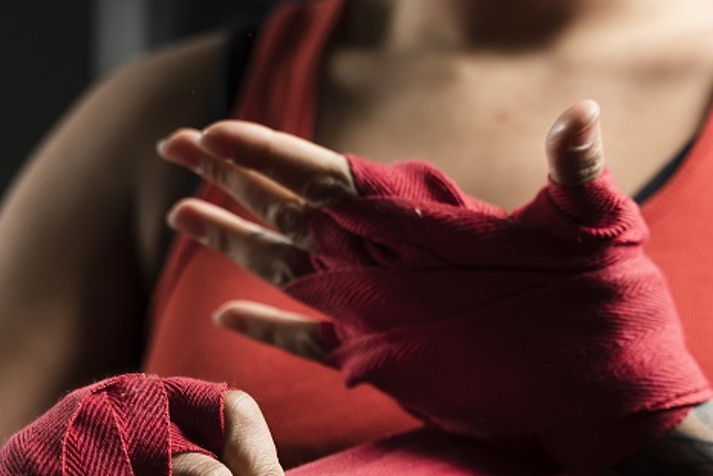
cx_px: 448
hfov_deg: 12.1
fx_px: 3348
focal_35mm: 169
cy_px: 433
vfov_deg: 8.1
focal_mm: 75
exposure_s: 1/125
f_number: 3.5
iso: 250
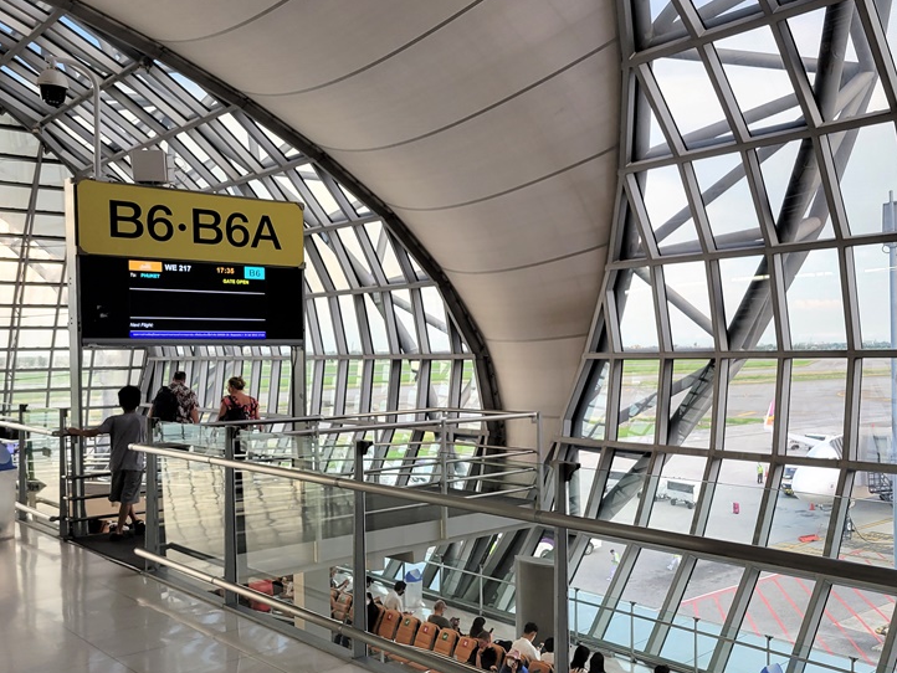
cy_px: 380
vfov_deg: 39.6
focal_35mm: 36
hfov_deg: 50.3
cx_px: 611
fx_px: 933
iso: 50
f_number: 1.8
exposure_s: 1/120
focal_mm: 5.4
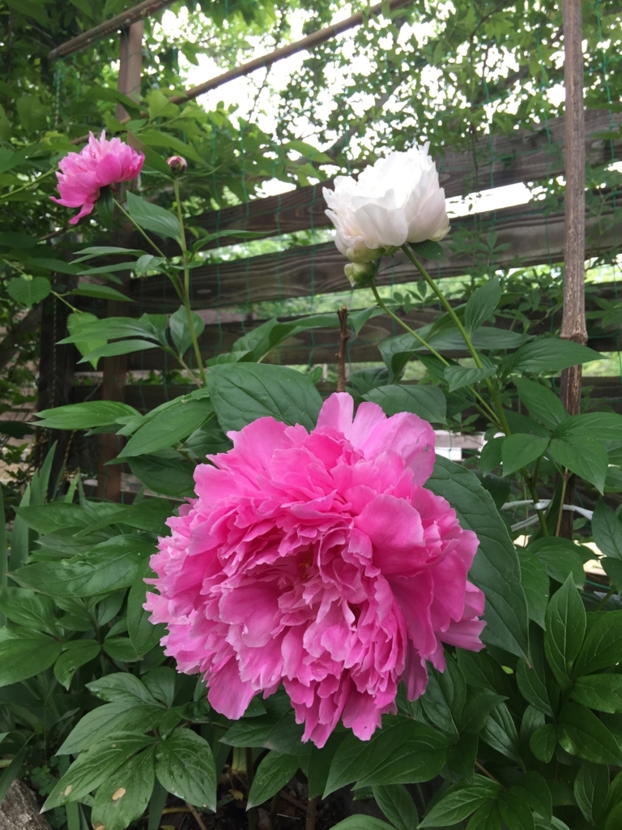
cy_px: 415
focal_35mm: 29
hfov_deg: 48.2
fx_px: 695
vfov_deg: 61.7
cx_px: 311
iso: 32
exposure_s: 1/120
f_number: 2.2
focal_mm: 4.15
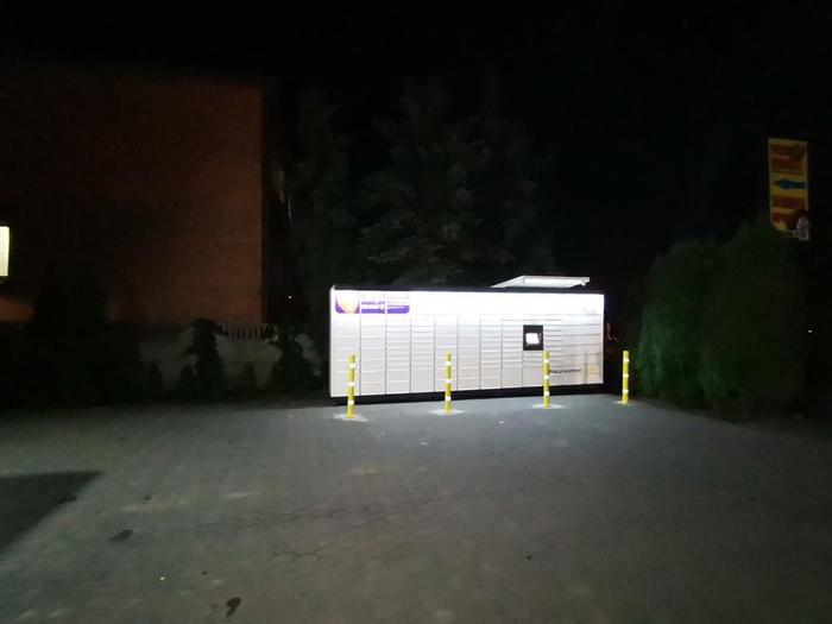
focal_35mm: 17
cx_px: 416
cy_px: 312
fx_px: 409
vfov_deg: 74.7
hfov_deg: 91.0
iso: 2000
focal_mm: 1.78
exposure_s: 1/12.5
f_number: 2.4
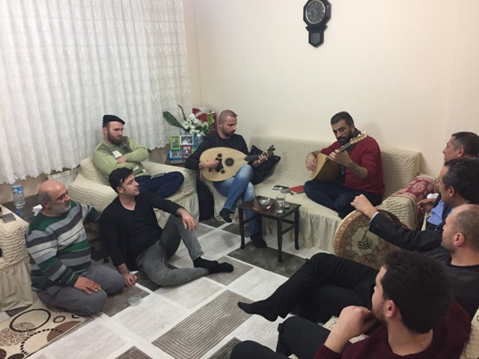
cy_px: 180
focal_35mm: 29
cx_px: 240
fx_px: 401
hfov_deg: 61.7
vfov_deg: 48.2
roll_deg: +0.3
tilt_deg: -16.5
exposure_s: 1/33
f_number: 2.2
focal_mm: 4.15
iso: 250
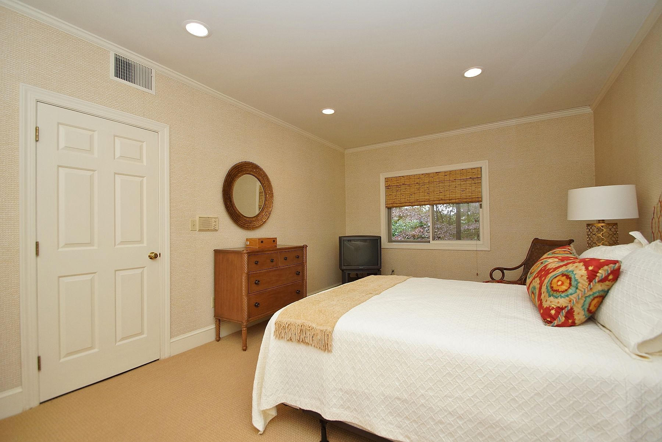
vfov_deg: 77.4
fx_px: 276
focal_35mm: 15
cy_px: 221
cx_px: 331
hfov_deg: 100.4
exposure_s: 1/125
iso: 400
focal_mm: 10
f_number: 4.5
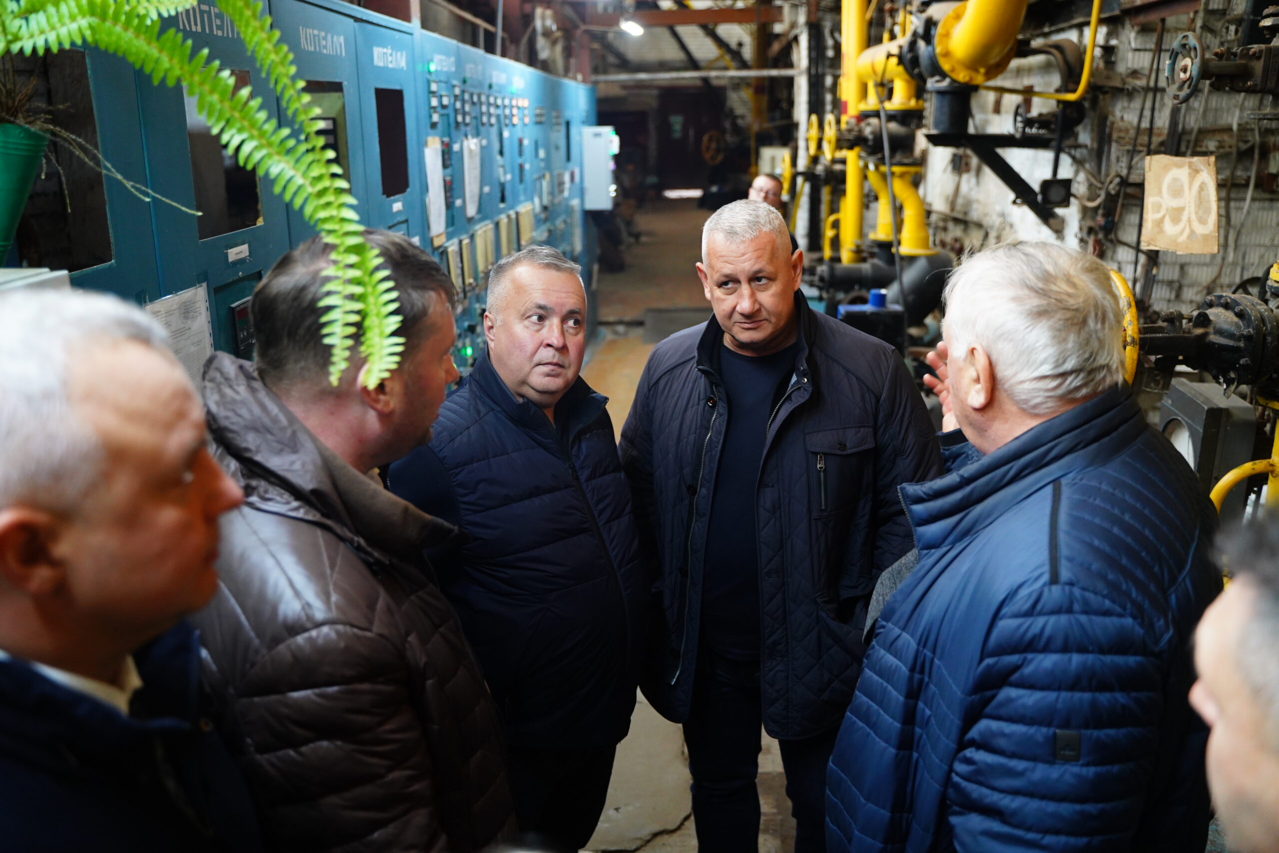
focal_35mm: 30
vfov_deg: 43.6
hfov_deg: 61.9
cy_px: 426
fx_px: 1066
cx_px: 640
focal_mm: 30
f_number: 2.8
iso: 2500
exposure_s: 1/160
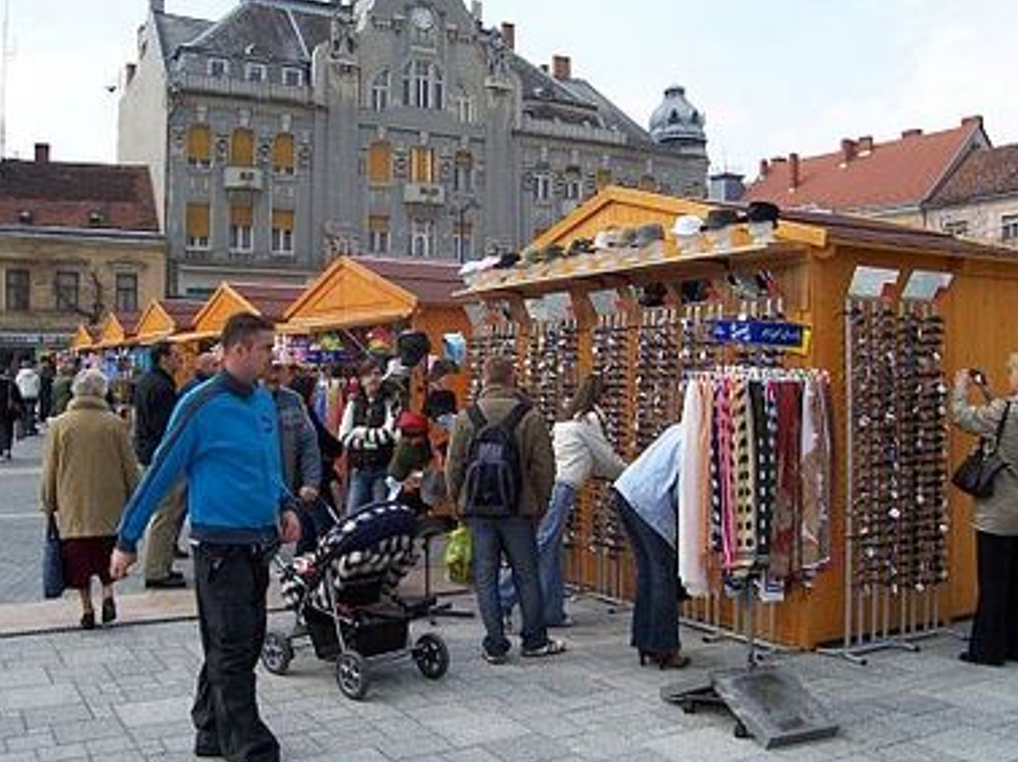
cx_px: 487
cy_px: 382
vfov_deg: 39.6
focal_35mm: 36
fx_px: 1058
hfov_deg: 51.4
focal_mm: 5.6
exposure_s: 1/250
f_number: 5.6
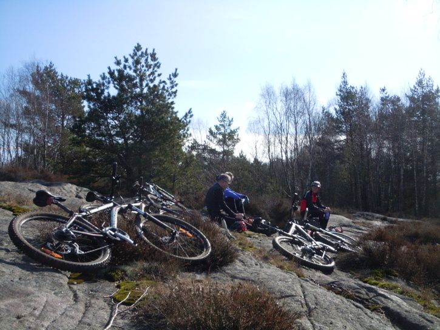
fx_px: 496
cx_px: 220
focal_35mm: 39
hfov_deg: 47.9
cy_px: 165
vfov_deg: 36.8
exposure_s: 1/1000
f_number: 7.4
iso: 400
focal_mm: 7.1
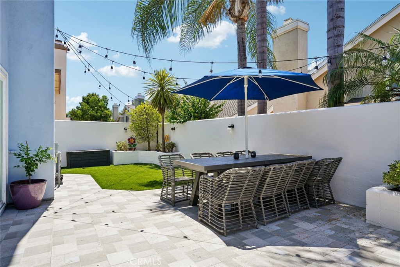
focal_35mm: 21
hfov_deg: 81.2
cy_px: 134
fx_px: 233
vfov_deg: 59.5
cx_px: 200
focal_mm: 21
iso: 125
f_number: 8
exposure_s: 1/400
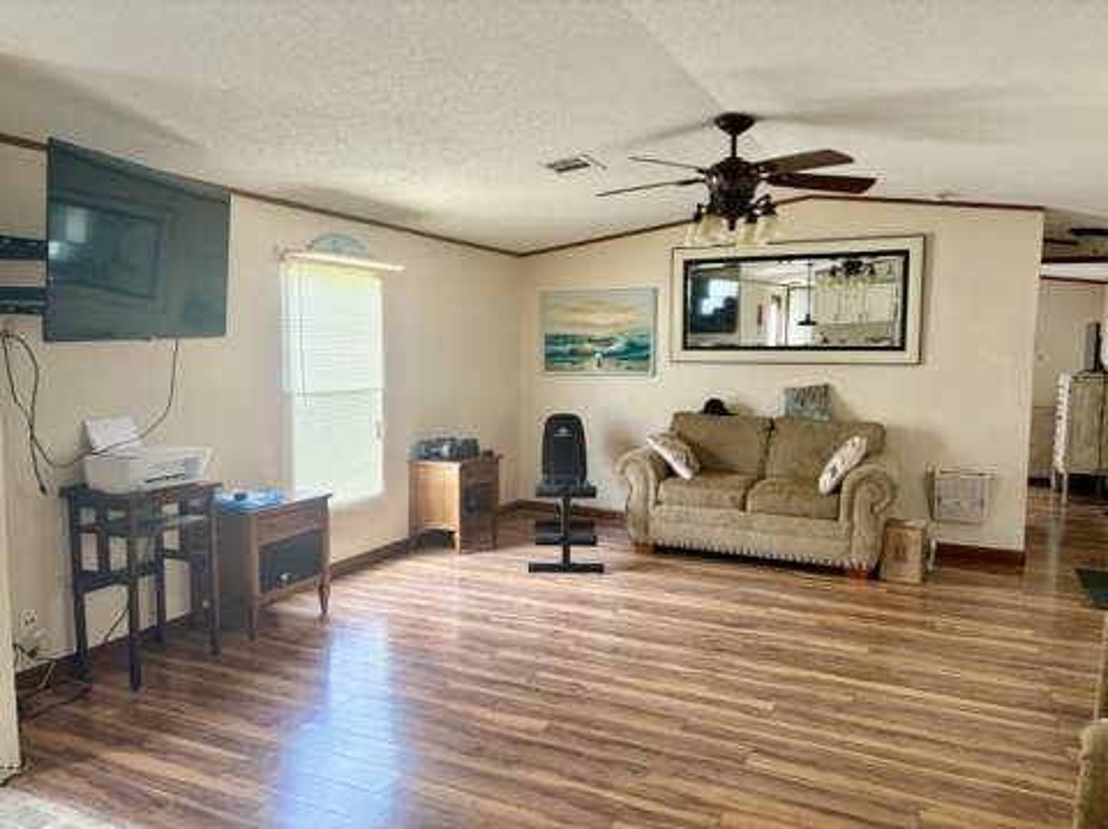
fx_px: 831
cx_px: 554
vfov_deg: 53.0
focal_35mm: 26
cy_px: 414
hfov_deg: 67.4
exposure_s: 1/61
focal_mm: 5.96
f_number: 1.6
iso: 125
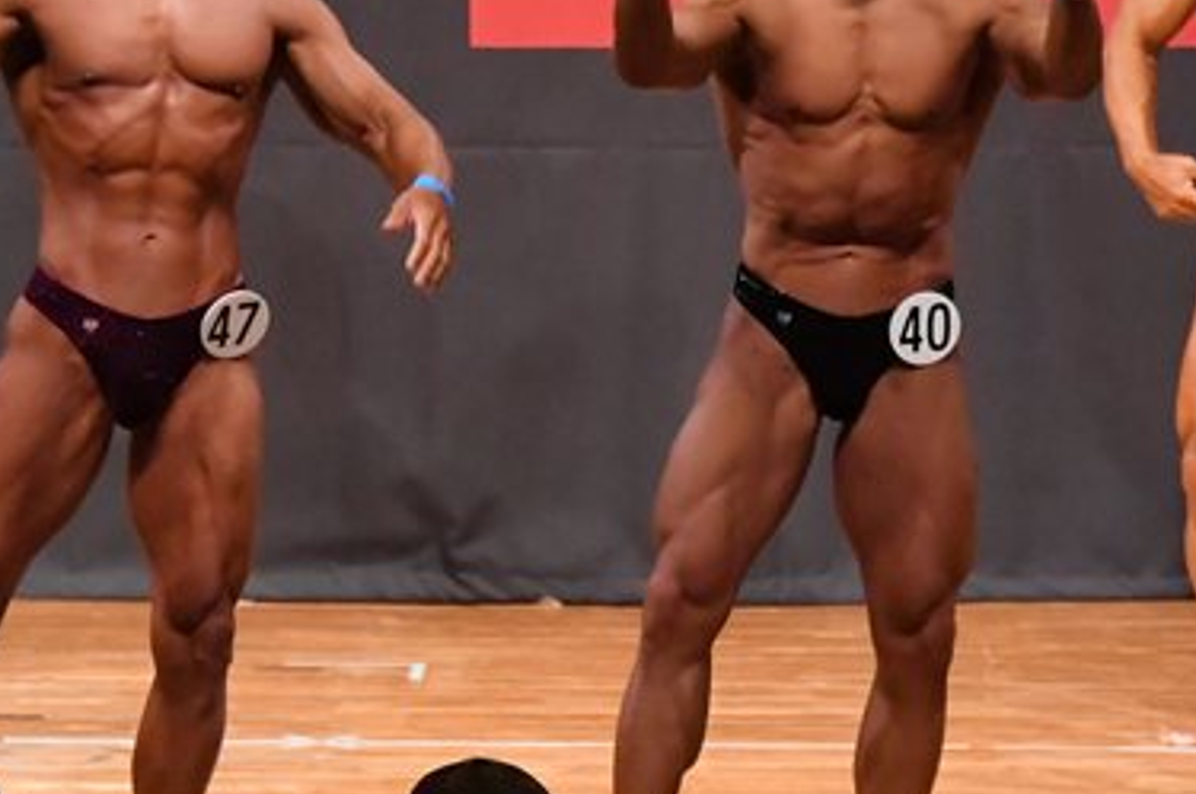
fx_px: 14897
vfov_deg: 3.1
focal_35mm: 449
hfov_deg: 4.6
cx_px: 659
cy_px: 364
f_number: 5.6
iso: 10000
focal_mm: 145
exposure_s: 1/400
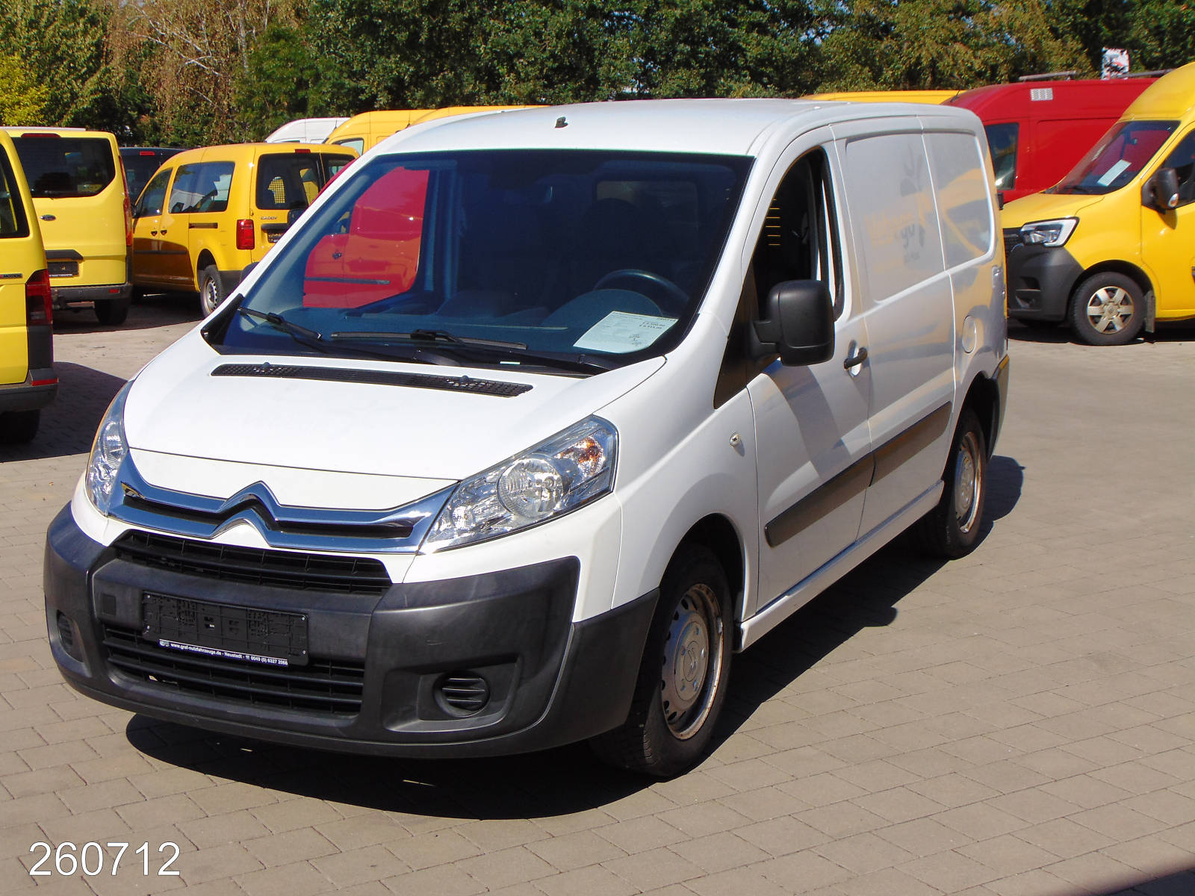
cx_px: 598
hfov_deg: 38.2
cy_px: 448
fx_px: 1726
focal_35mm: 50
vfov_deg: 29.1
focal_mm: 9
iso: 80
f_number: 3.5
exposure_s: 1/250
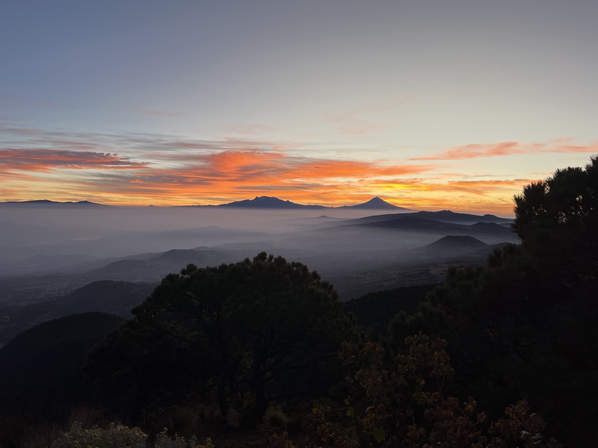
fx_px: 449
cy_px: 224
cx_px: 299
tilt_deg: -2.7
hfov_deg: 67.3
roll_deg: -0.6
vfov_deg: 53.1
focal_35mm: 26
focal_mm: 5.1
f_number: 1.6
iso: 40
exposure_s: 1/189
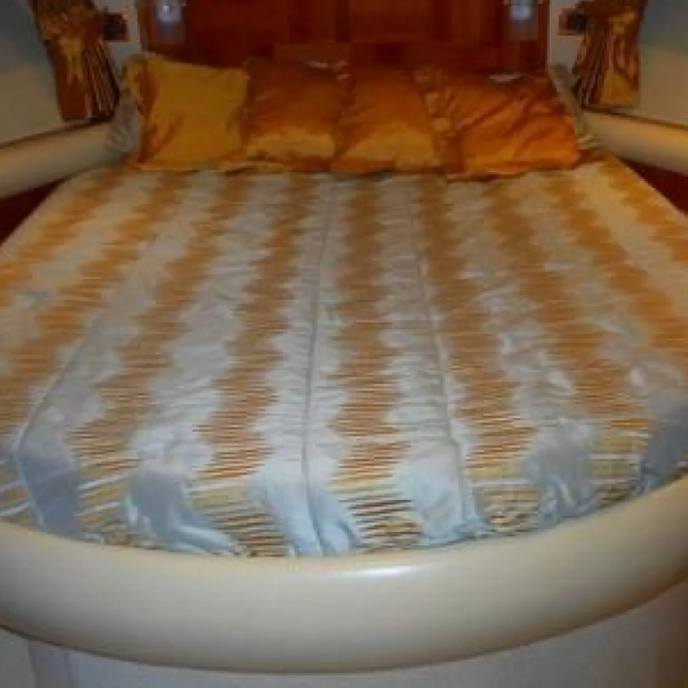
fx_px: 854
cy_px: 316
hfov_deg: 43.2
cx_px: 465
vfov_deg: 43.8
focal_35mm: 38
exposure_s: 1/25
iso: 220
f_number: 4
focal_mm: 5.2
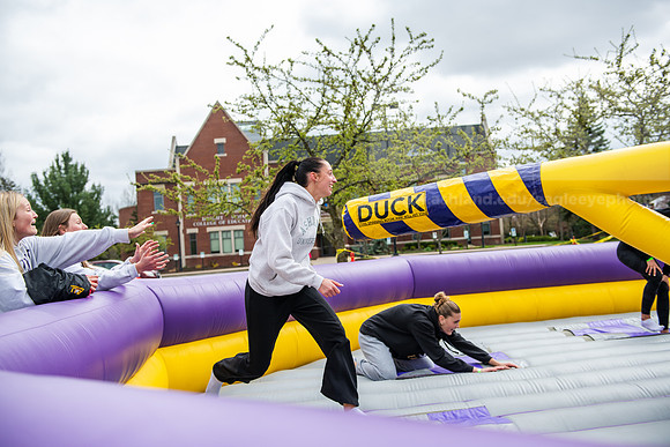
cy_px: 224
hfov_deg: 53.1
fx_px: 670
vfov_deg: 36.9
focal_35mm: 36
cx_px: 335
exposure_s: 1/1250
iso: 160
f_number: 3.5
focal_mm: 36
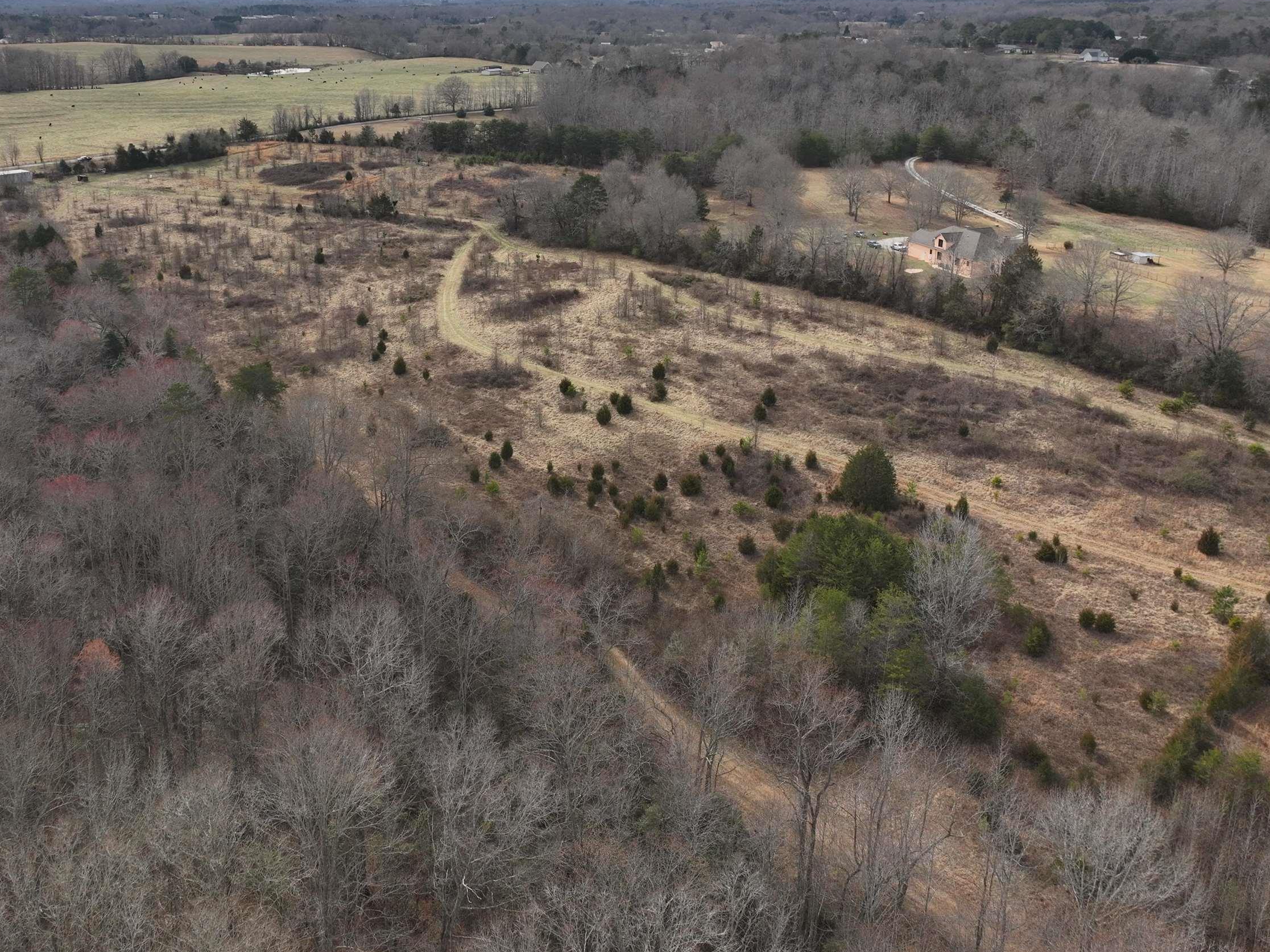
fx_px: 1211
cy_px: 318
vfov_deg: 42.4
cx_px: 491
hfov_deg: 54.8
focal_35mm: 33
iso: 220
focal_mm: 12.29
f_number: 2.8
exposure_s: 1/320
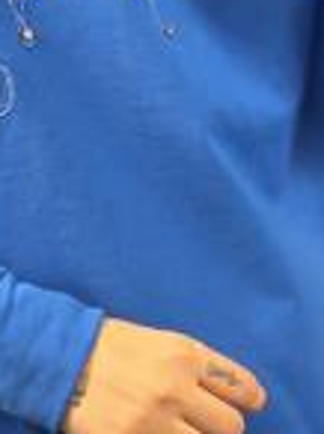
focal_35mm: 136
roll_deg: +3.2
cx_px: 3
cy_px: 192
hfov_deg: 10.8
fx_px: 1702
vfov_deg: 14.5
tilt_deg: -37.5
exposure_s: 1/100
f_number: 1.78
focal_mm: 6.86
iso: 200
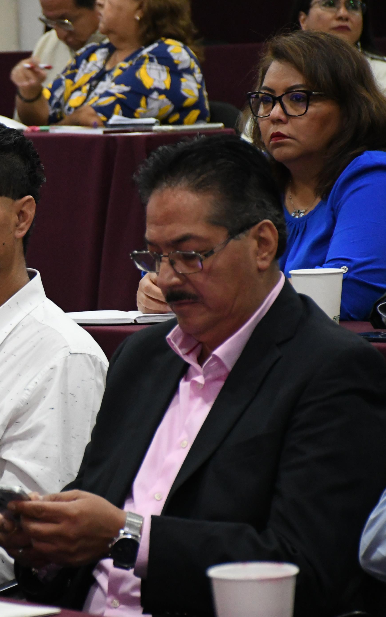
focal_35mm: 218
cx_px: -67
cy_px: 308
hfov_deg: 6.0
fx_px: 3669
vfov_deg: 9.6
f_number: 5.3
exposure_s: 1/100
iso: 5000
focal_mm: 95
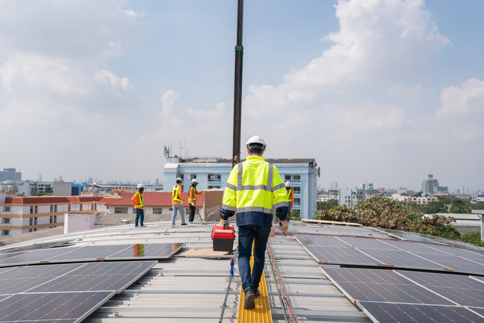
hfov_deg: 54.4
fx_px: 471
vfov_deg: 37.9
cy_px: 162
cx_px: 242
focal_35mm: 35
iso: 100
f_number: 3.5
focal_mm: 35
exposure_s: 1/1250
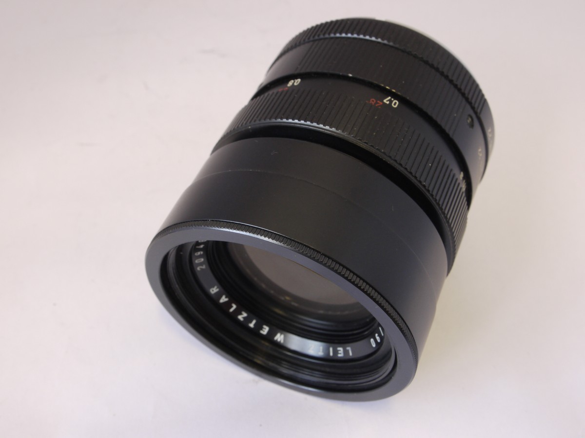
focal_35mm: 46
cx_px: 292
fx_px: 777
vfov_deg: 31.5
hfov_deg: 41.2
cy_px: 219
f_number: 10
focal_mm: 23
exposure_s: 1/8
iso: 400
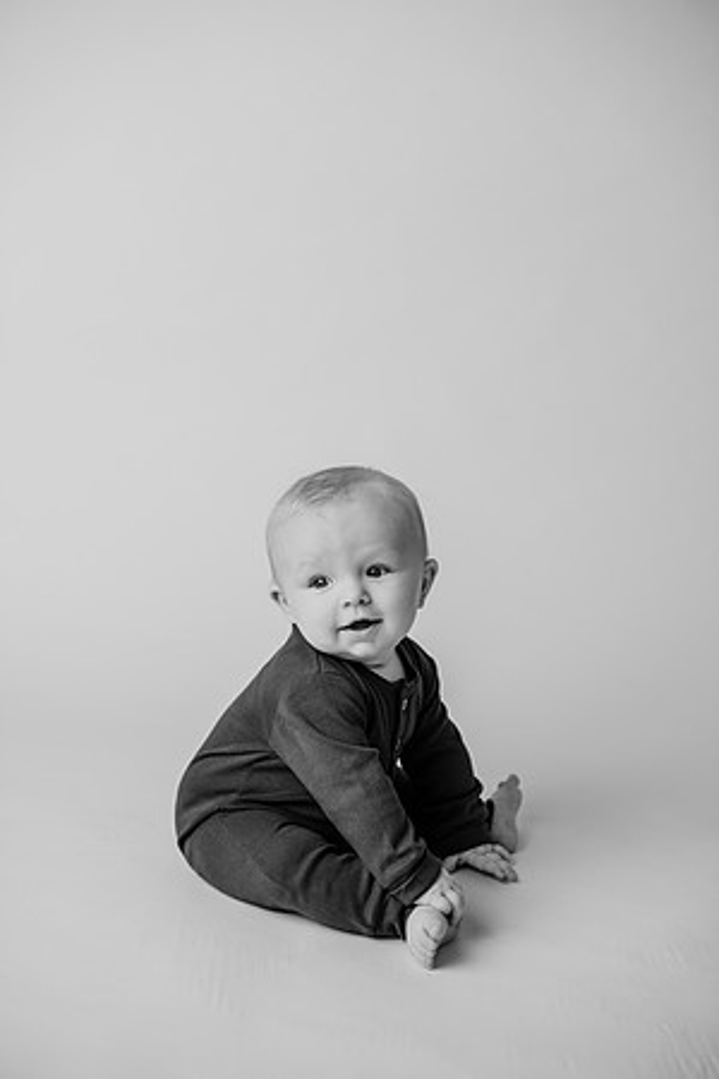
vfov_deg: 39.6
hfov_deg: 27.0
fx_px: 1498
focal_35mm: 50
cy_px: 540
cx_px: 360
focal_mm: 50
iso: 100
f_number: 2.8
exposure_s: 1/160
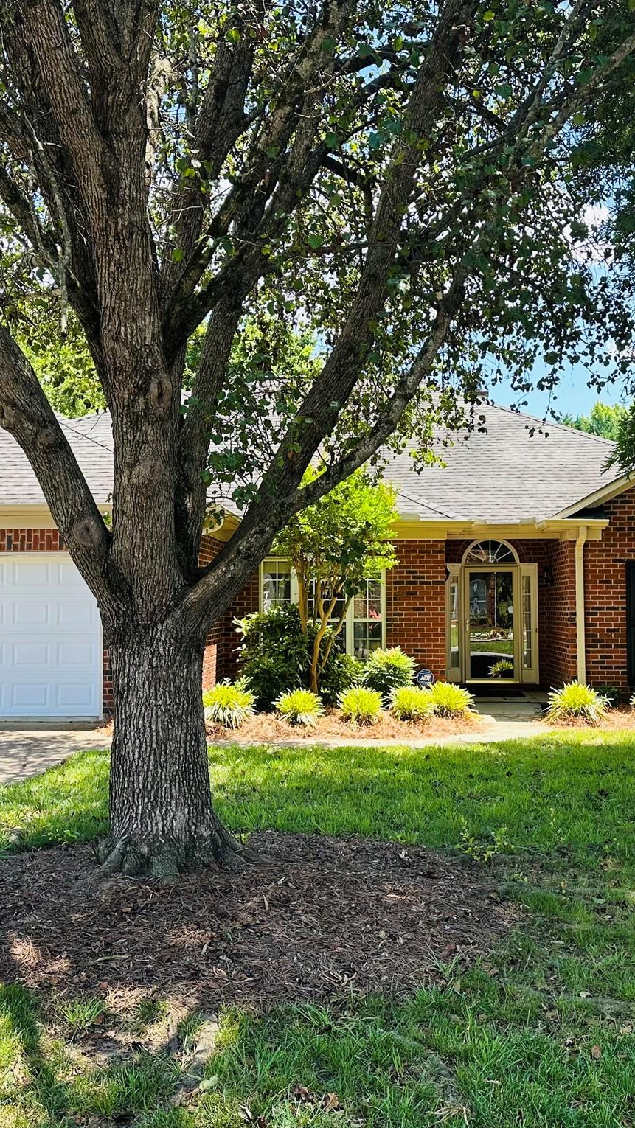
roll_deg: +0.5
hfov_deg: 33.7
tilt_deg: +2.3
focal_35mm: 35
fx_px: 1047
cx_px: 326
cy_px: 565
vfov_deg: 56.6
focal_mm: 6.86
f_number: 1.78
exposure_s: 1/680
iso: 80
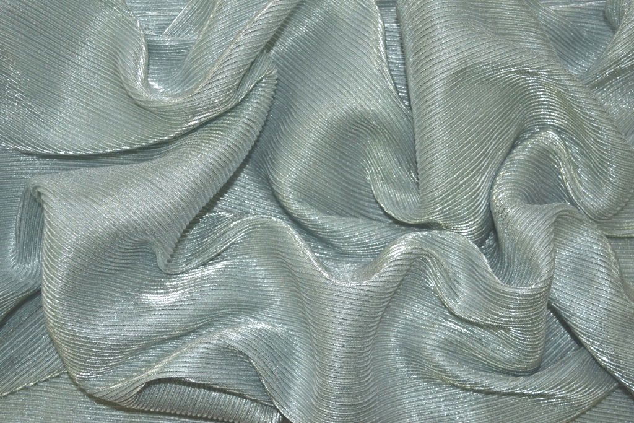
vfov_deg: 29.9
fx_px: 793
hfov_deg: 43.6
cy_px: 212
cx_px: 317
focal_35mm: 45
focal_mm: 30
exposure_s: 1/100
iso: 400
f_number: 8
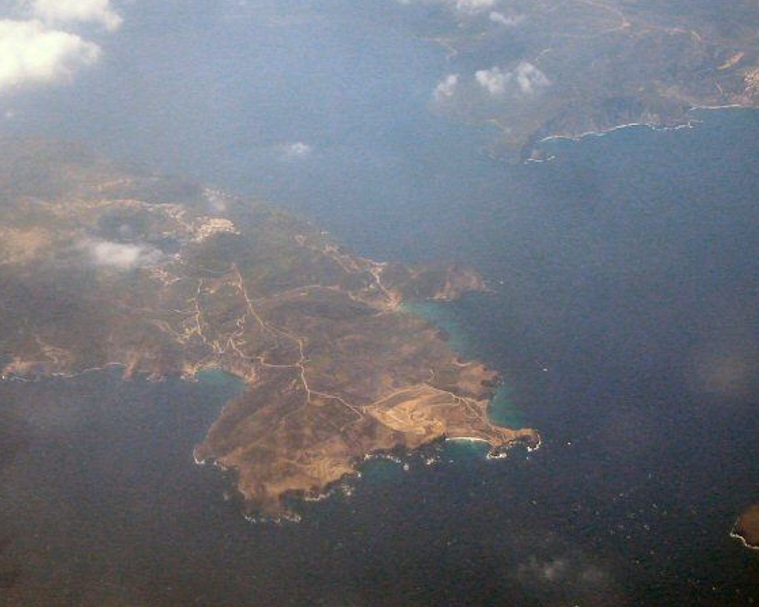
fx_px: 1932
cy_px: 296
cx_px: 386
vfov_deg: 17.9
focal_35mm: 86
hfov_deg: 22.2
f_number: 4
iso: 100
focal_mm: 11.8
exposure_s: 1/728
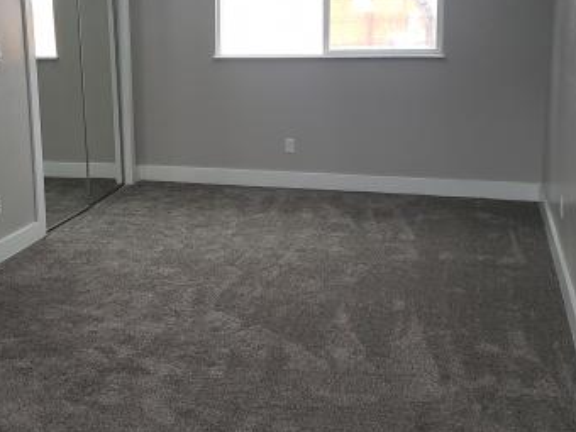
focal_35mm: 49
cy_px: 154
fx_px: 815
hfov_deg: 38.1
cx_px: 154
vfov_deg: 29.5
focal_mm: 4.3
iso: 160
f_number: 2.4
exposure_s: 1/60
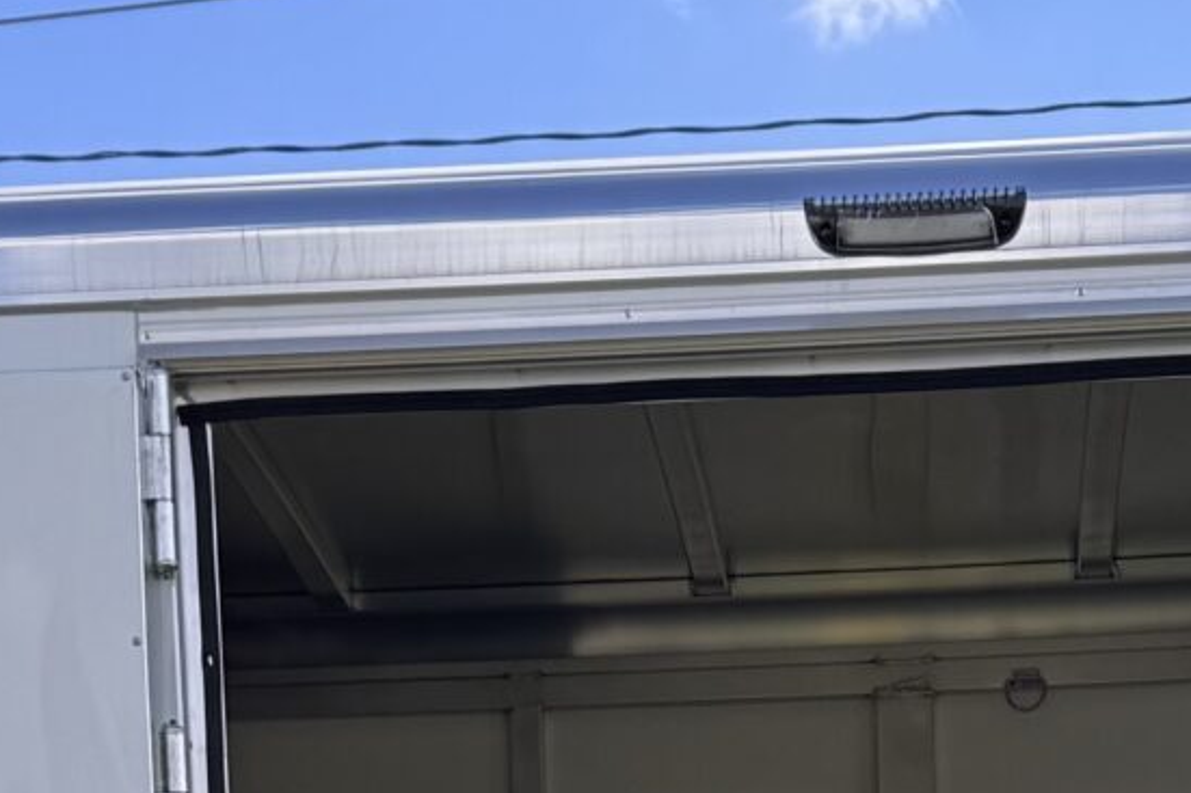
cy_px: 1713
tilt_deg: -5.1
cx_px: 746
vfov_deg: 10.6
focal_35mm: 116
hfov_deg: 17.6
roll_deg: +1.0
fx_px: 3836
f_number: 1.78
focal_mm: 6.76
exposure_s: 1/2415
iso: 80
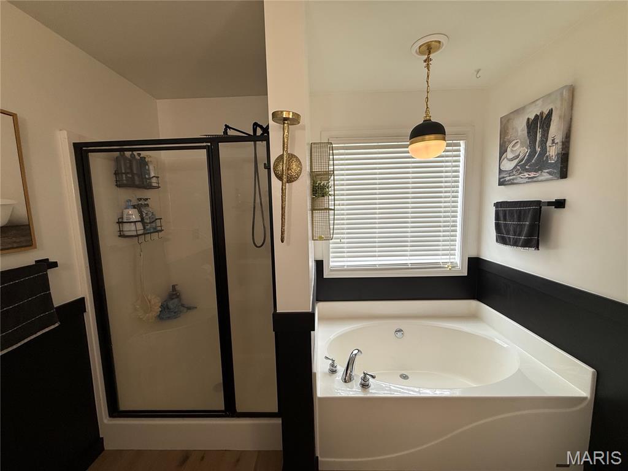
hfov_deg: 102.1
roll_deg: +2.2
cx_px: 314
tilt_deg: -6.3
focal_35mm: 14
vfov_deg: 85.7
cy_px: 236
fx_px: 254
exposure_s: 1/120
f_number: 2.2
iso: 80
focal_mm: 2.22
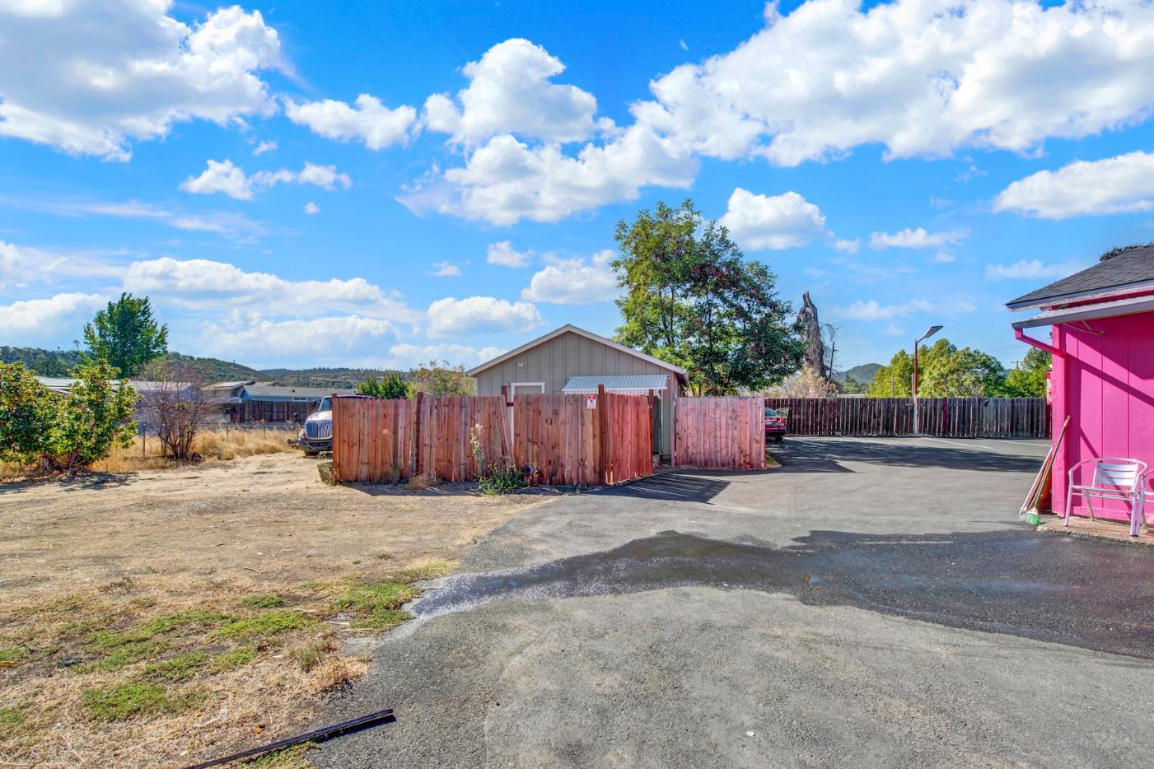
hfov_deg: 100.4
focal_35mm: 15
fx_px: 481
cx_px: 577
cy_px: 411
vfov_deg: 77.2
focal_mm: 14
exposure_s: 1/80
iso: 100
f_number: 14
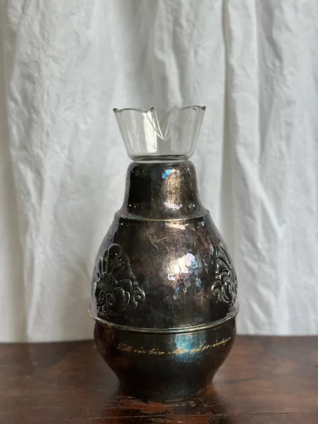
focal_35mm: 48
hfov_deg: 30.3
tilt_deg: -10.5
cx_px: 159
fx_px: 588
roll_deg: +0.9
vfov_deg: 39.7
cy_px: 212
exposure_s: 1/401
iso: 80
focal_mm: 6.86
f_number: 1.78
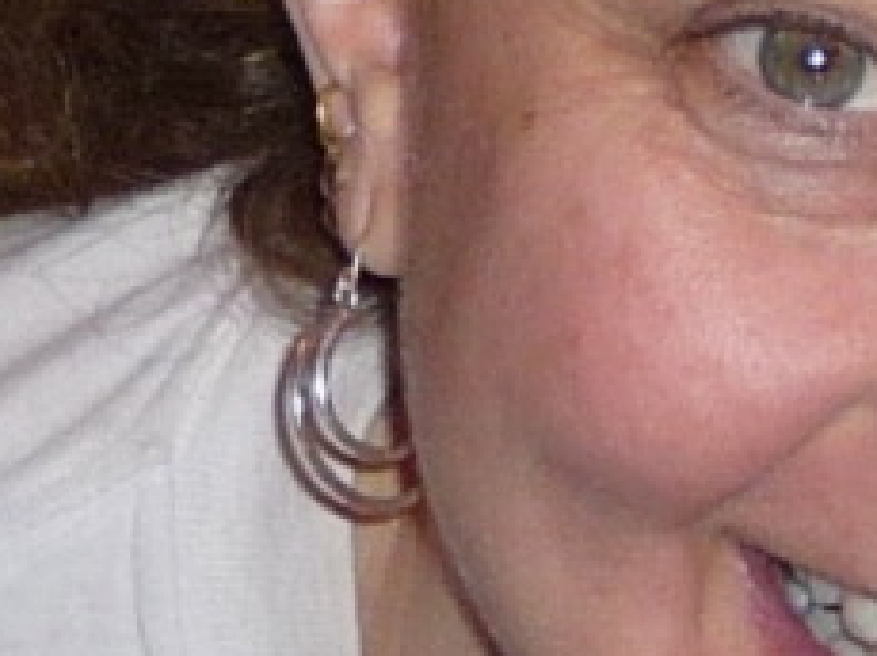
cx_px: 869
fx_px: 1873
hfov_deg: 25.1
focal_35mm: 74
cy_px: 383
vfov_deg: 19.8
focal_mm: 5.6
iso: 100
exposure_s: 1/30
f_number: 3.6
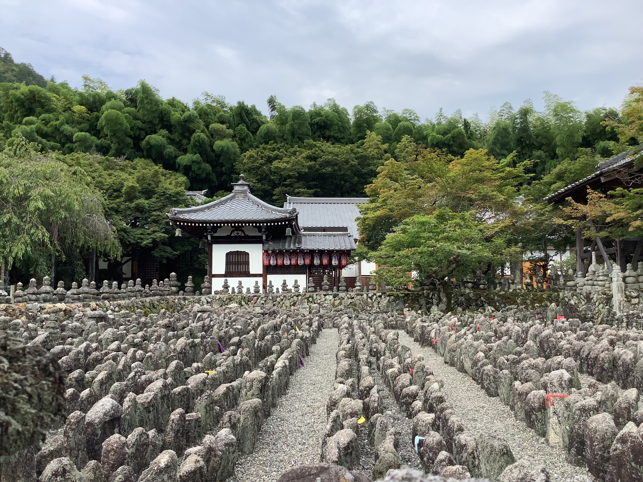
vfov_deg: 45.4
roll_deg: -0.1
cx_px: 322
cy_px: 241
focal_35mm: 31
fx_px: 576
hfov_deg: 58.4
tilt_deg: +6.7
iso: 25
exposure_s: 1/627
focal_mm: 3.3
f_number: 2.4
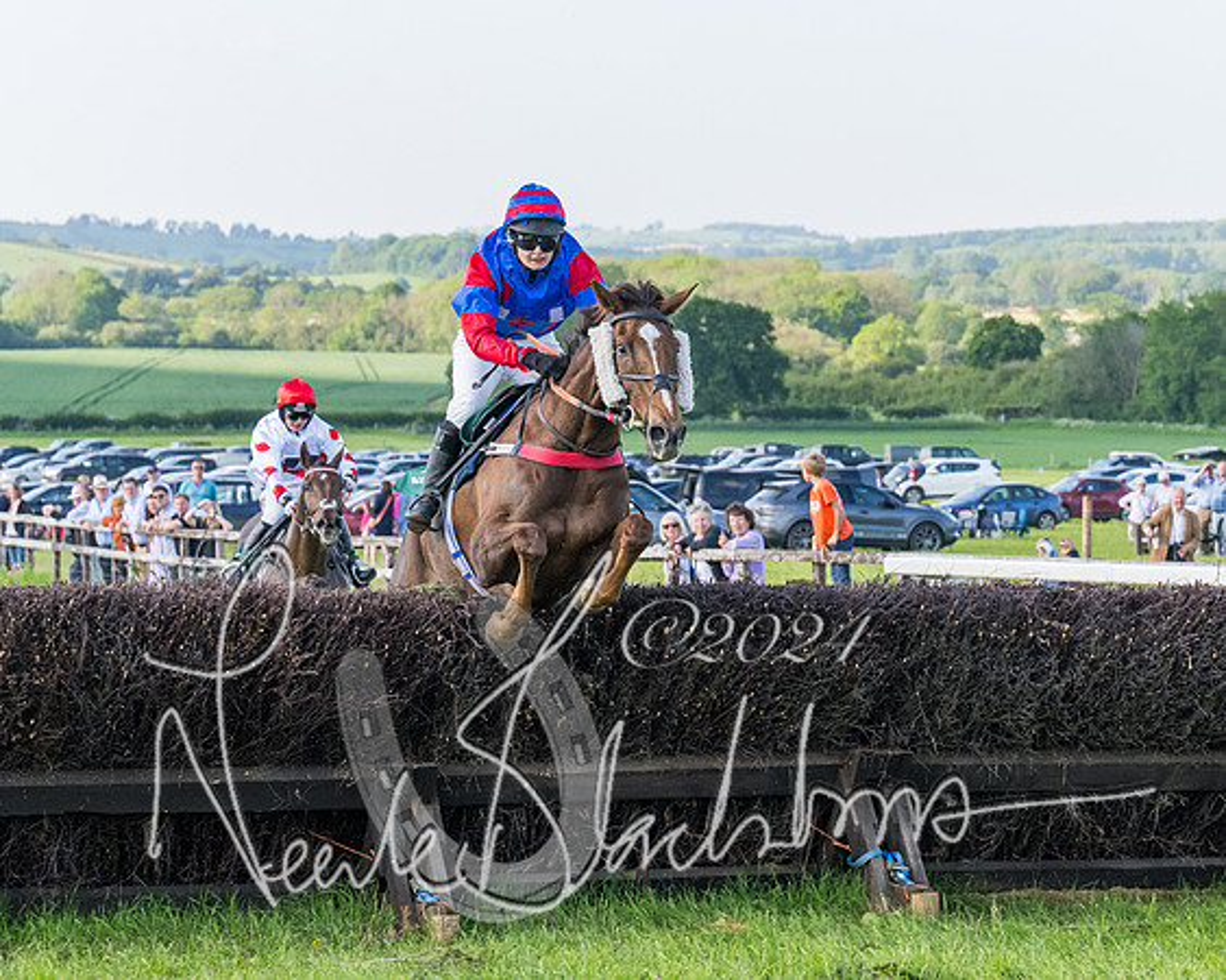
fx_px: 5204
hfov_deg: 13.4
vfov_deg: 10.8
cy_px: 544
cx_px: 635
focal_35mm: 143
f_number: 4
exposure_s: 1/3200
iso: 800
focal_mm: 70
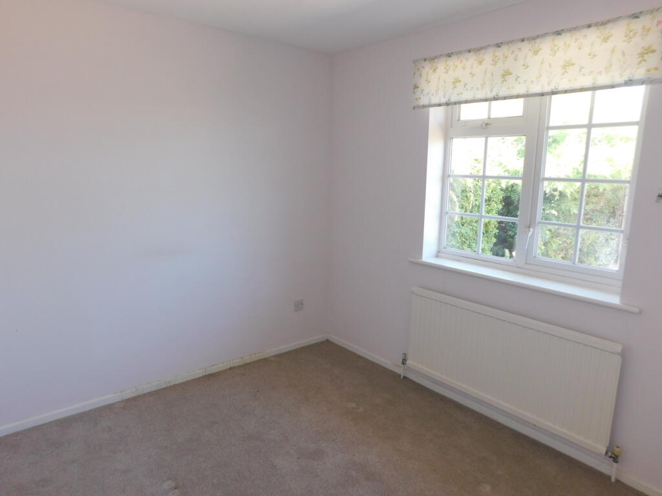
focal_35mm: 23
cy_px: 248
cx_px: 331
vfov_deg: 58.9
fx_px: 440
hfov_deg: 73.9
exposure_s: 1/50
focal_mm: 4
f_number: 3
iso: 125
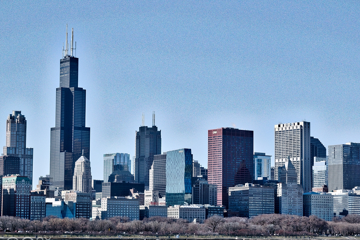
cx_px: 218
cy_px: 123
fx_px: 1106
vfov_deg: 12.4
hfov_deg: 18.5
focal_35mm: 111
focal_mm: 55
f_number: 7.1
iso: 200
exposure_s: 1/1000
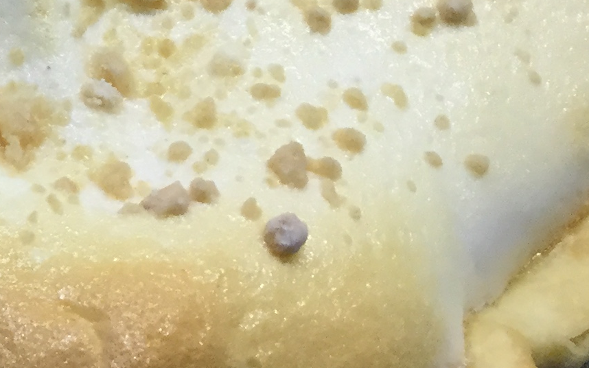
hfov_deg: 15.6
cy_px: -134
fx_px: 2006
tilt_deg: -45.3
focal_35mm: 125
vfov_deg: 10.2
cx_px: -240
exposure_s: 1/30
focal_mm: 3.3
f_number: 2.4
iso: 25
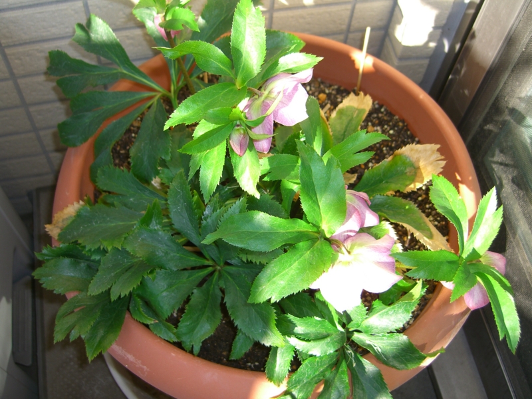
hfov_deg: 49.0
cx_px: 266
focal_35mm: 38
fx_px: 584
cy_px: 200
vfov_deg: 37.7
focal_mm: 7.9
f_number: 2.8
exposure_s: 1/160
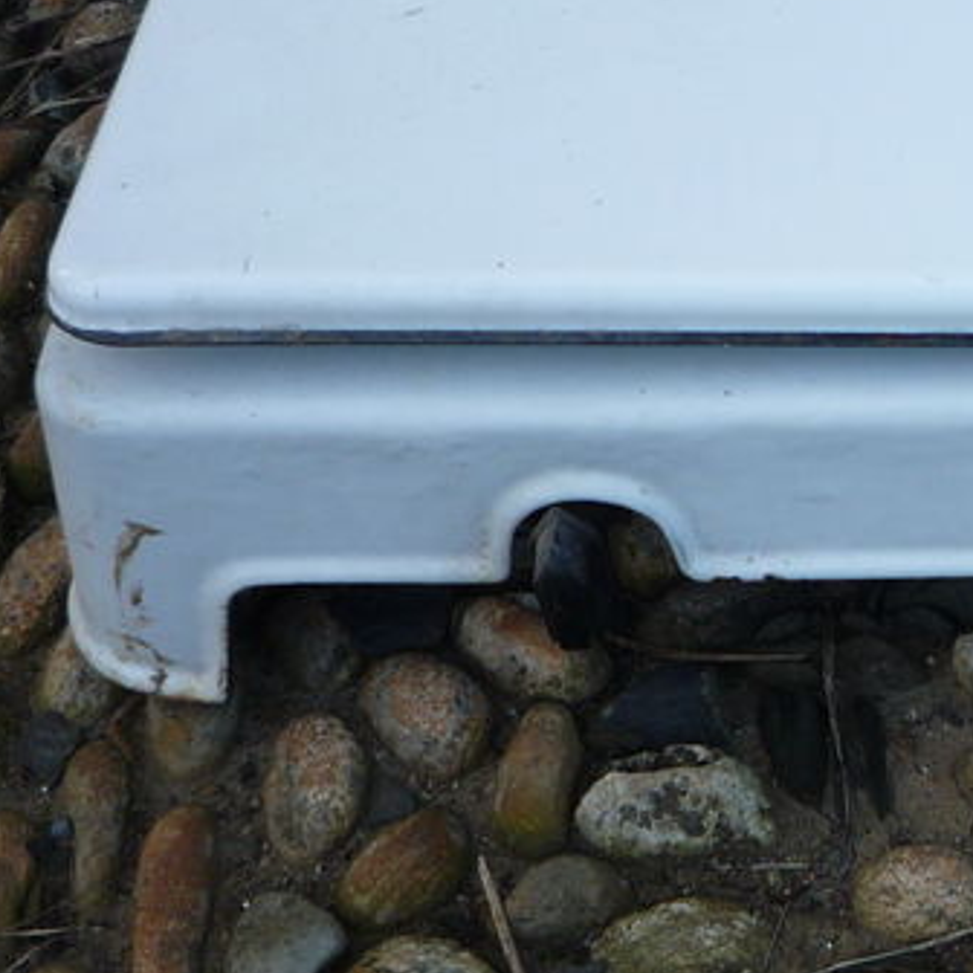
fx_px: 2512
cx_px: 1153
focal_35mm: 79
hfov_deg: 20.6
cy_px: 414
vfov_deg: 21.9
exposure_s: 1/125
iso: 100
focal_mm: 5.2
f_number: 4
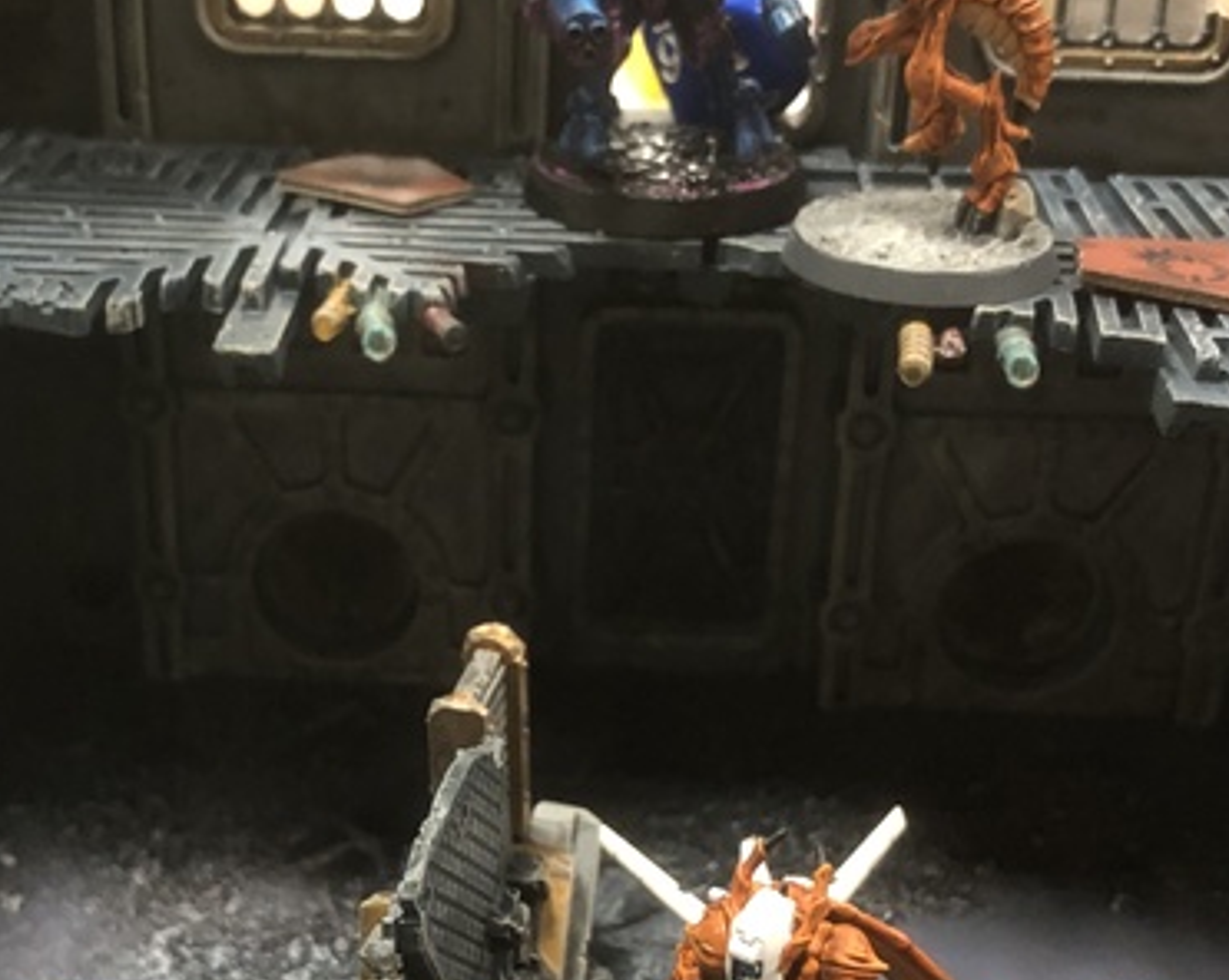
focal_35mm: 59
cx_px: 487
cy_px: 692
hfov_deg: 31.9
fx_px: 2144
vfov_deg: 25.6
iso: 100
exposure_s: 1/14
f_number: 1.8
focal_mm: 3.99
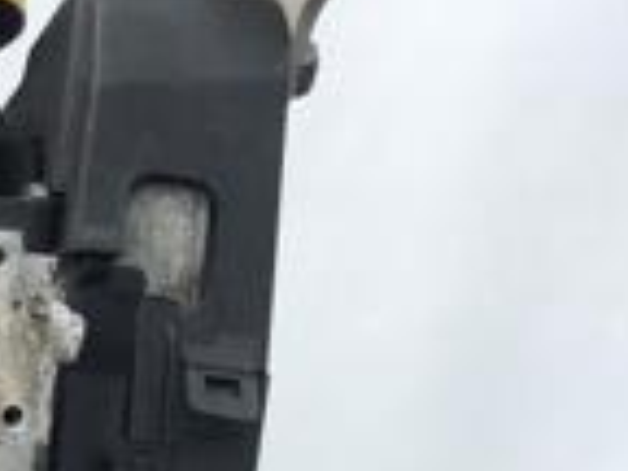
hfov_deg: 13.0
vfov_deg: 10.9
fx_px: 2340
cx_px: -667
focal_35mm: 129
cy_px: 794
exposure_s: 1/283
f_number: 2.2
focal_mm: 4.15
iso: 25
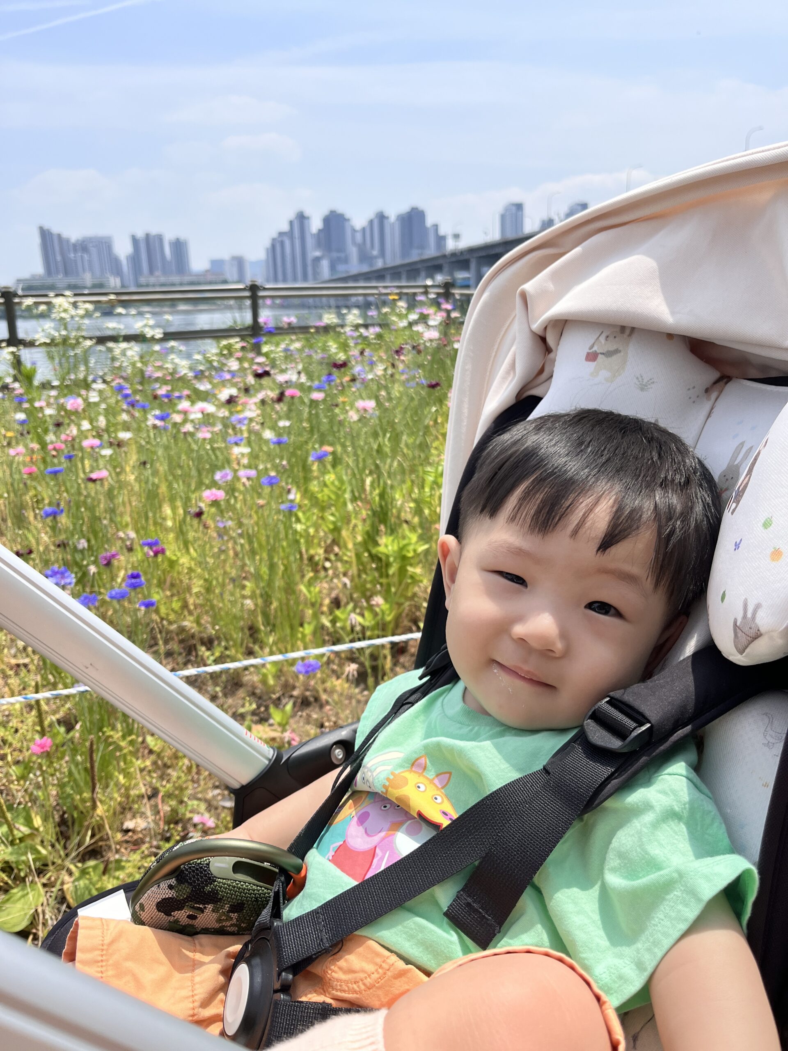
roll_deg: +2.8
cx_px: 394
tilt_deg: -15.8
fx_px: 789
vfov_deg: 67.3
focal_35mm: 26
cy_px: 526
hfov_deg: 53.1
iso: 50
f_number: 1.6
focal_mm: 5.1
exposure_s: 1/2899
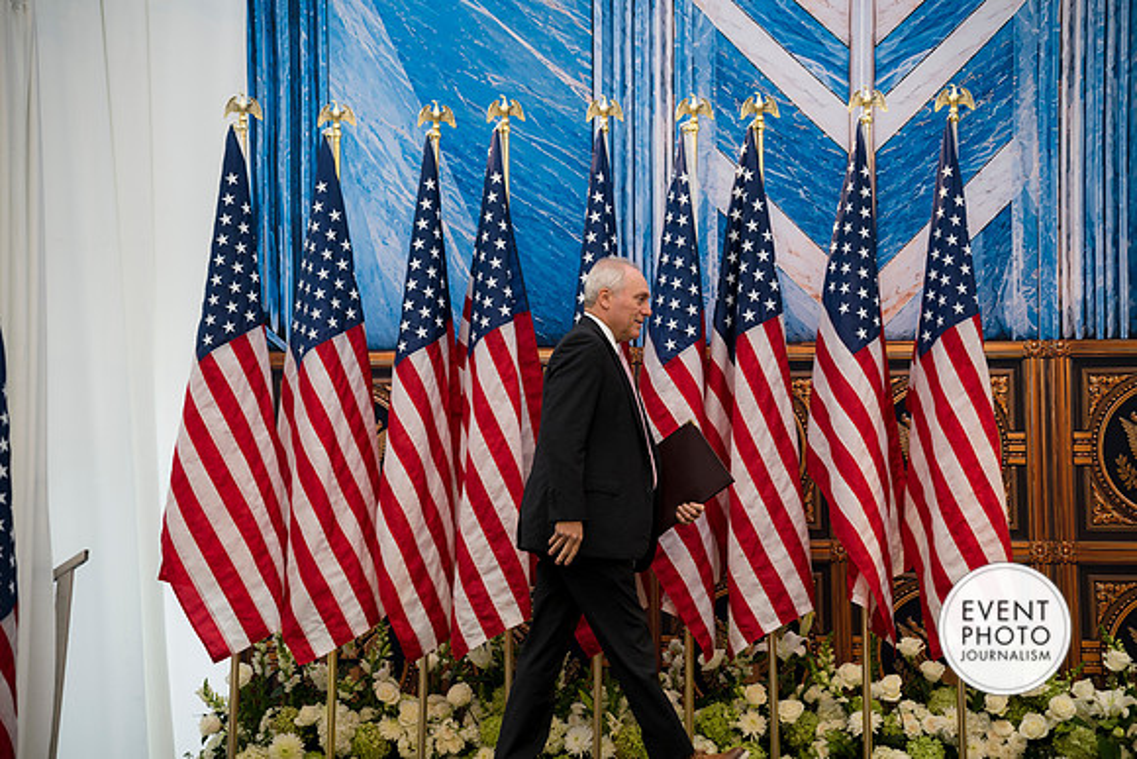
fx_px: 3254
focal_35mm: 103
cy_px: 380
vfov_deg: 13.3
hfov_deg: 19.8
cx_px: 568
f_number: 2.8
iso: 250
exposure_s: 1/200
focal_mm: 103
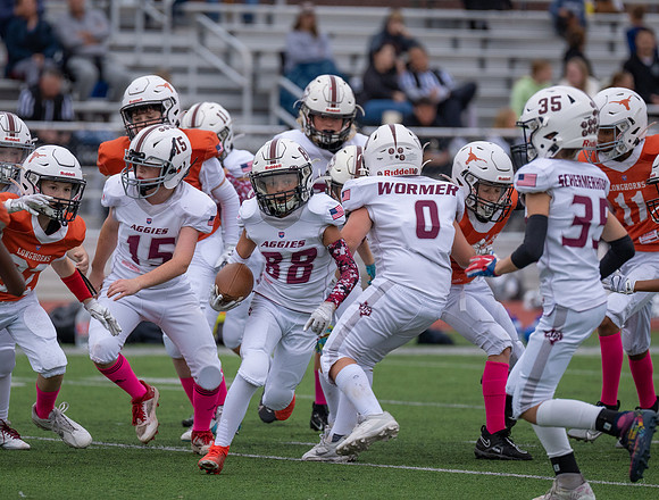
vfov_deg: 3.6
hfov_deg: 4.8
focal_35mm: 410
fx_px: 7846
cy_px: 265
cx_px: 247
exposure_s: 1/1250
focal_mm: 200
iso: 640
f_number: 2.8
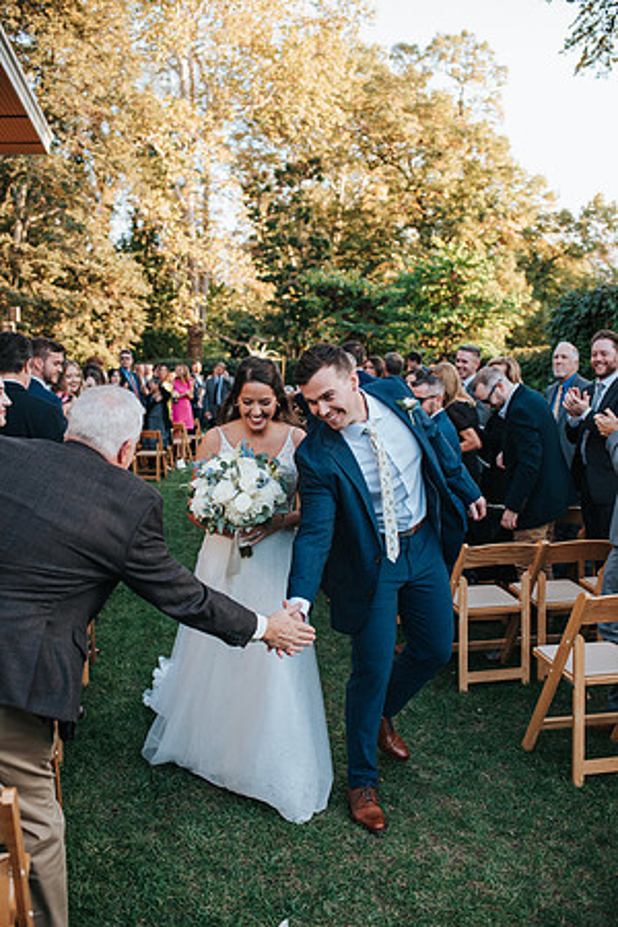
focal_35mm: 35
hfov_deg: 37.9
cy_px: 464
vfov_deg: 54.4
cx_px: 309
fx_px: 901
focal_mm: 35
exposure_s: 1/800
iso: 1000
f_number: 3.2
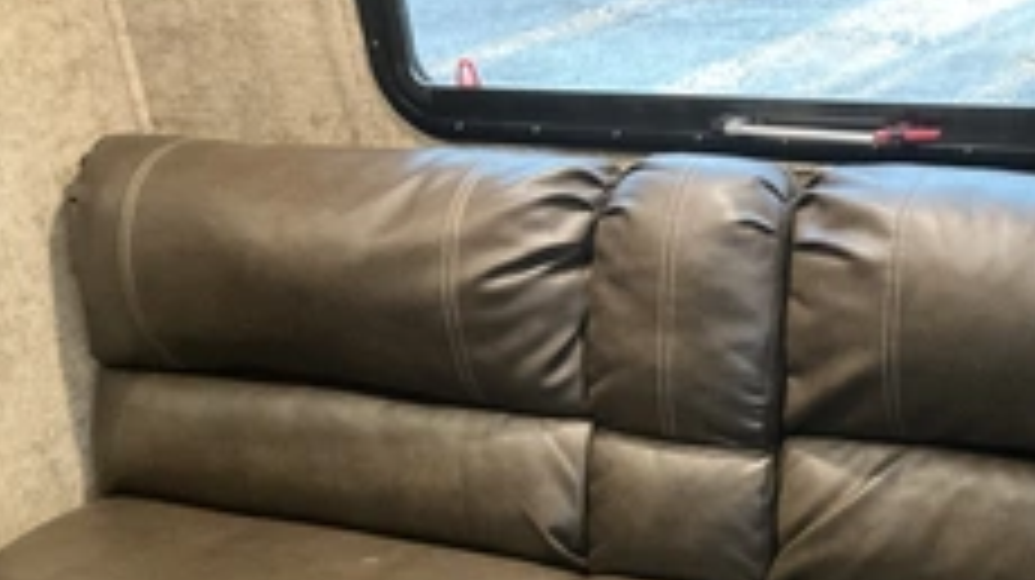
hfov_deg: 37.2
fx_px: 1508
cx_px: 738
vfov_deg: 20.9
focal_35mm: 55
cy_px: 607
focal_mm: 3
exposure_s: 1/30
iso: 500
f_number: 1.8
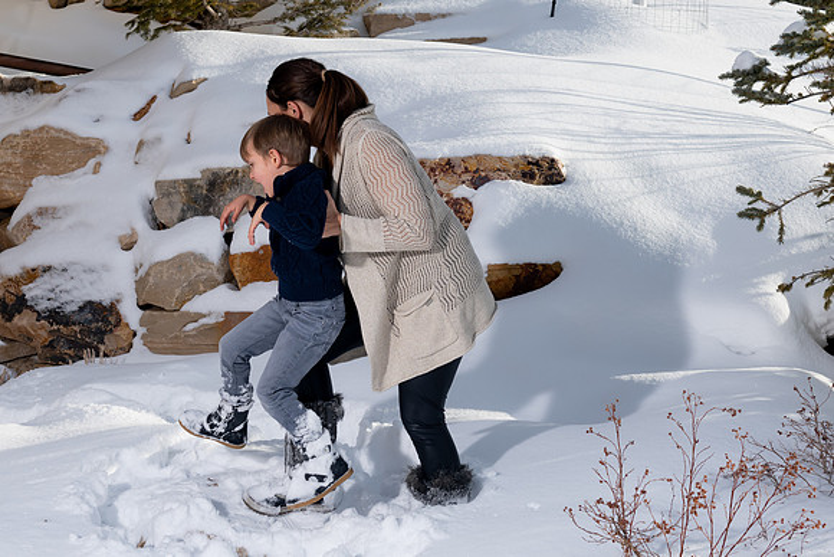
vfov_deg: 20.2
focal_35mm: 67
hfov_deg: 30.1
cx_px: 393
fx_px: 1552
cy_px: 153
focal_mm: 45
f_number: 6.3
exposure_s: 1/640
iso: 160
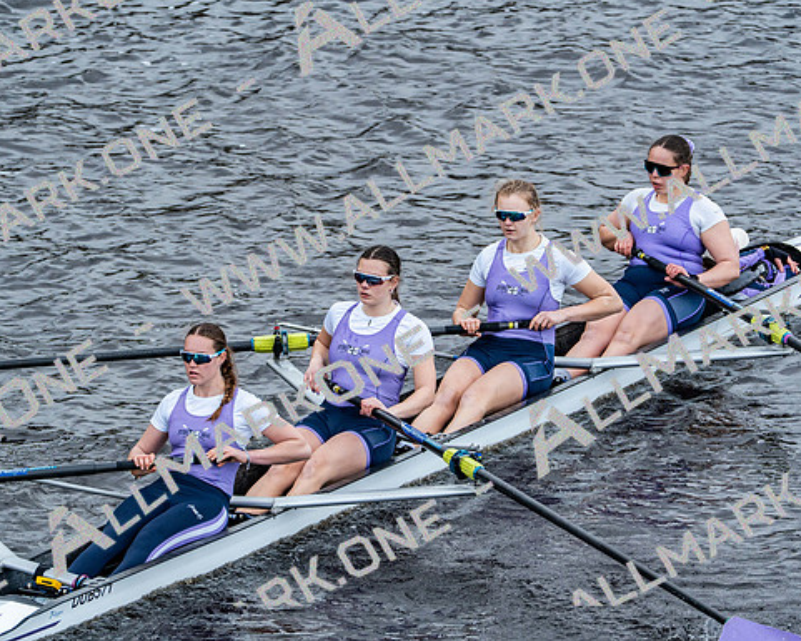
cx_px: 386
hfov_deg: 3.8
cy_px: 320
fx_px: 12140
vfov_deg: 3.0
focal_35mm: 512
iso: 1600
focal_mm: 452
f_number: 6.3
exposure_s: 1/1250
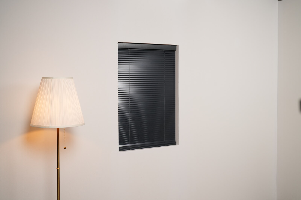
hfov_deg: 39.6
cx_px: 150
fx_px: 418
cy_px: 100
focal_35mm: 50
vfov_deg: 27.0
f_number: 4
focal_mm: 50
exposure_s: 1/100
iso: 500
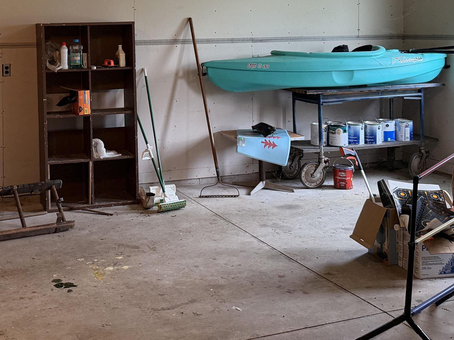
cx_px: 136
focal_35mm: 51
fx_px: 669
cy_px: 45
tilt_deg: -2.3
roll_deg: +1.5
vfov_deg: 27.7
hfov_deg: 36.9
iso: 320
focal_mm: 6.76
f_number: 1.78
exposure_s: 1/60
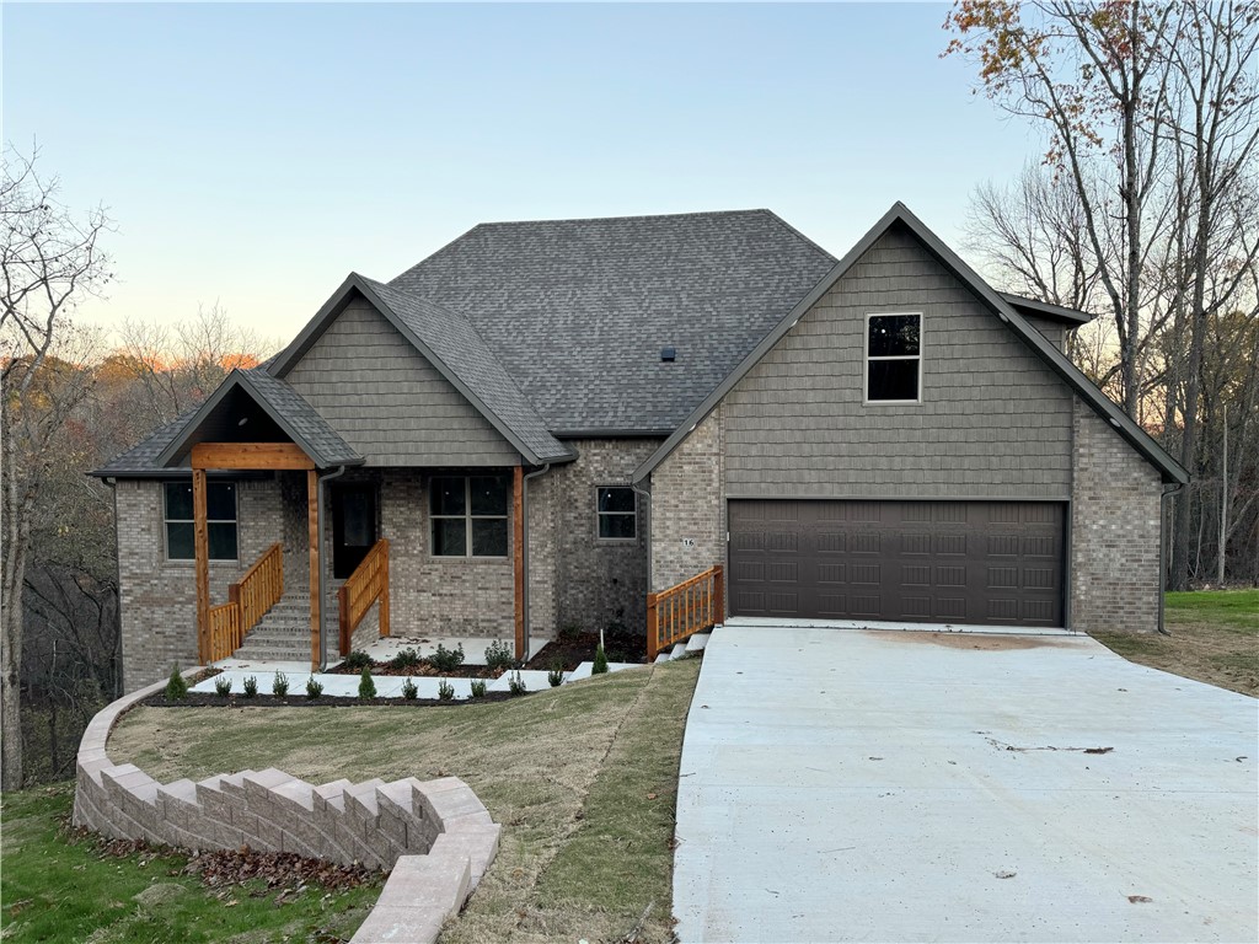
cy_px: 472
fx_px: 873
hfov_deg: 71.6
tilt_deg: -3.3
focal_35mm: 24
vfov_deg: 56.8
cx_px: 630
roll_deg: +0.4
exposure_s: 1/126
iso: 64
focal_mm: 6.76
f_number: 1.78
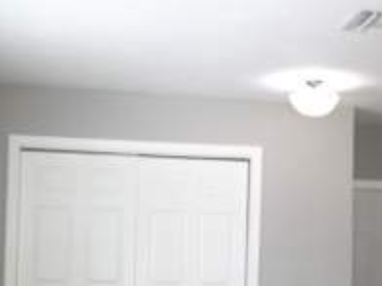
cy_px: 223
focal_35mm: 62
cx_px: 250
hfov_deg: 31.0
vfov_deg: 23.3
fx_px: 683
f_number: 2.5
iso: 80
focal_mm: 4.5
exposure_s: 1/45
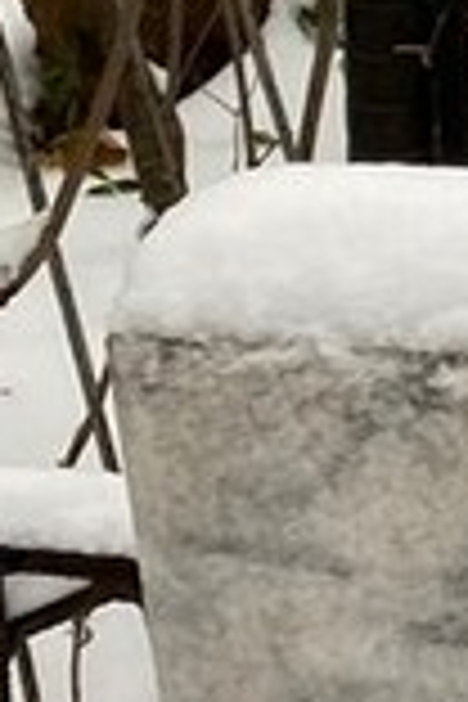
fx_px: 3451
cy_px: -315
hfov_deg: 6.2
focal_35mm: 177
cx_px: 1976
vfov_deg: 11.2
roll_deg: -3.2
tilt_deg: -11.1
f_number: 1.8
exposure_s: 1/122
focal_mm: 4.25
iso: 40
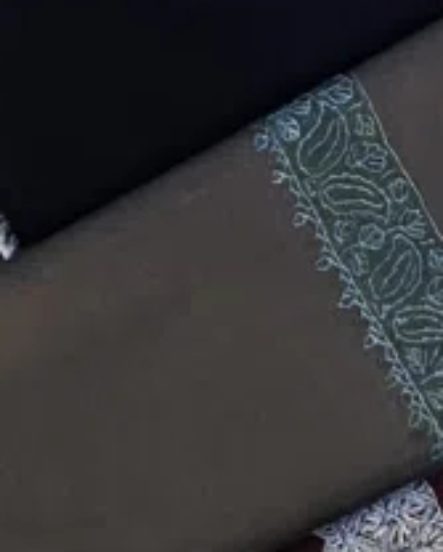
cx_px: 509
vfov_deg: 24.1
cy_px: 135
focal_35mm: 78
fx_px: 1276
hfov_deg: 18.8
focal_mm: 4.25
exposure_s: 1/60
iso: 125
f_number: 1.8
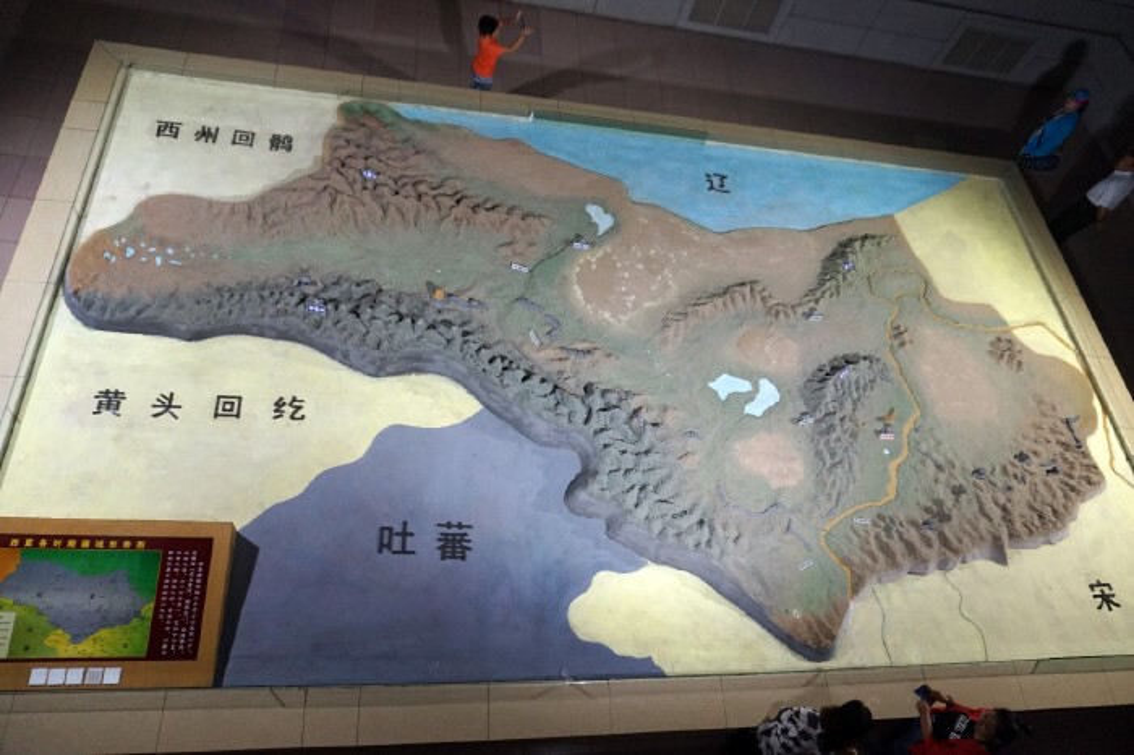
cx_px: 567
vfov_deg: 53.1
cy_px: 378
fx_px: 756
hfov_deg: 73.8
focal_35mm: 24
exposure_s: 1/160
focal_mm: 16
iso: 1000
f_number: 4
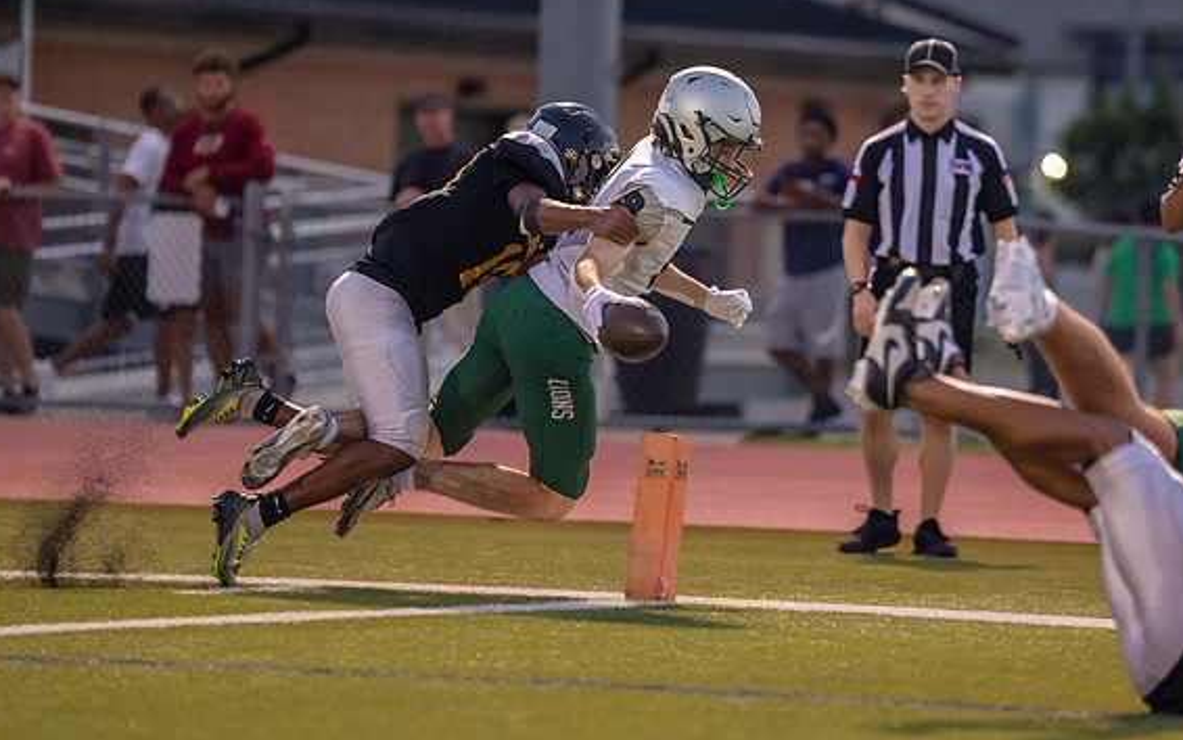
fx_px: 8384
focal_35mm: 260
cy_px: 248
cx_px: 734
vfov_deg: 5.1
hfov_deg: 8.1
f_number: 2.8
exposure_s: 1/1000
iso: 2000
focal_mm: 180
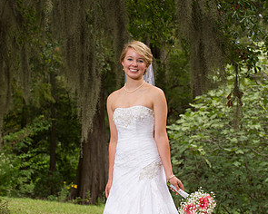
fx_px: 1110
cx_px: 134
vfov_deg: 11.0
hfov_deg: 13.8
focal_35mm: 140
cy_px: 126
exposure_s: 1/125
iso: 500
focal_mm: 98
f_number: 6.3
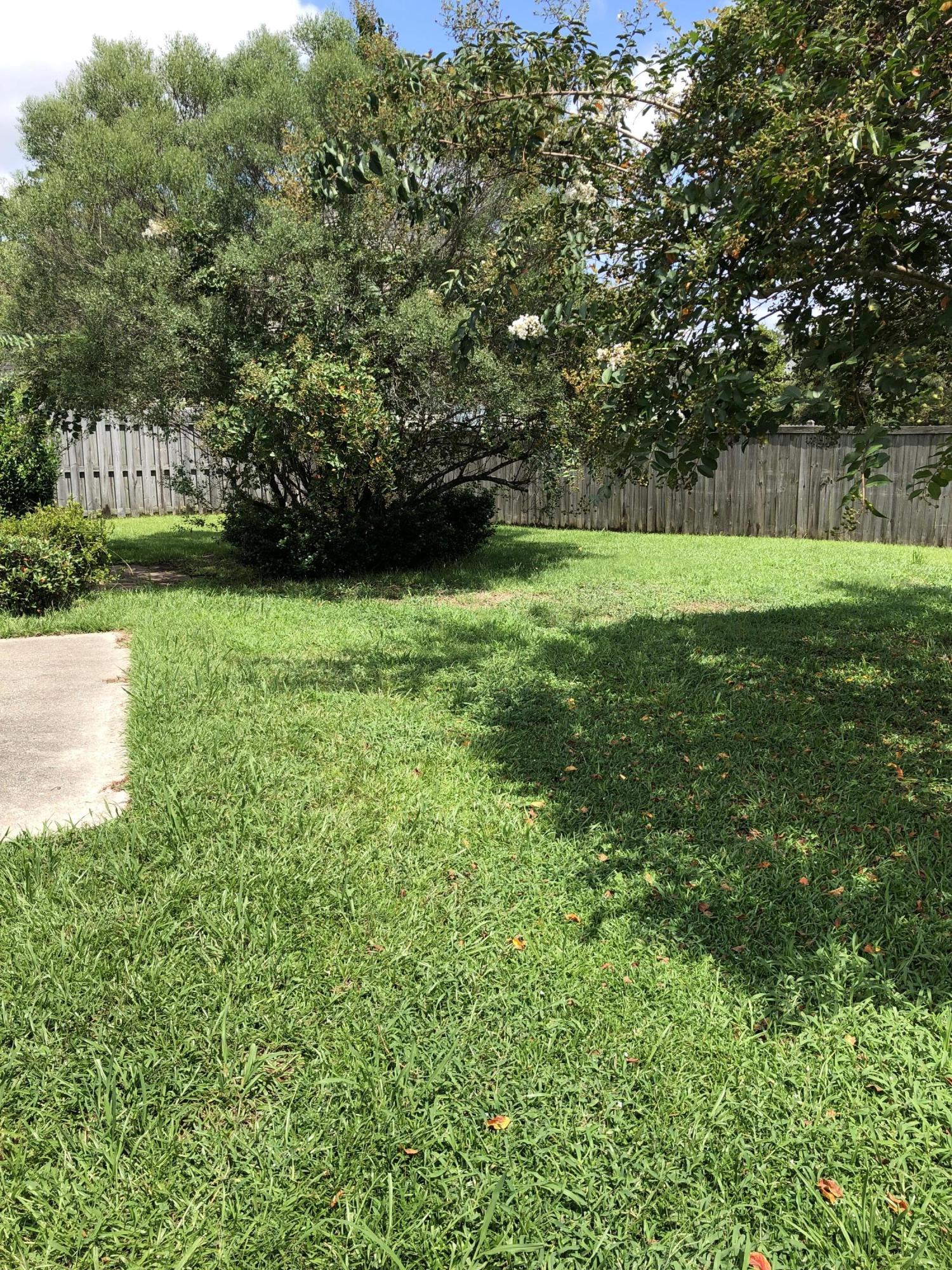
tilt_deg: -12.2
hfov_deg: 49.7
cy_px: 635
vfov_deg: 63.4
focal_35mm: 28
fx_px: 1027
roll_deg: -1.3
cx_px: 476
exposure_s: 1/923
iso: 20
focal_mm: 4
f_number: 1.8
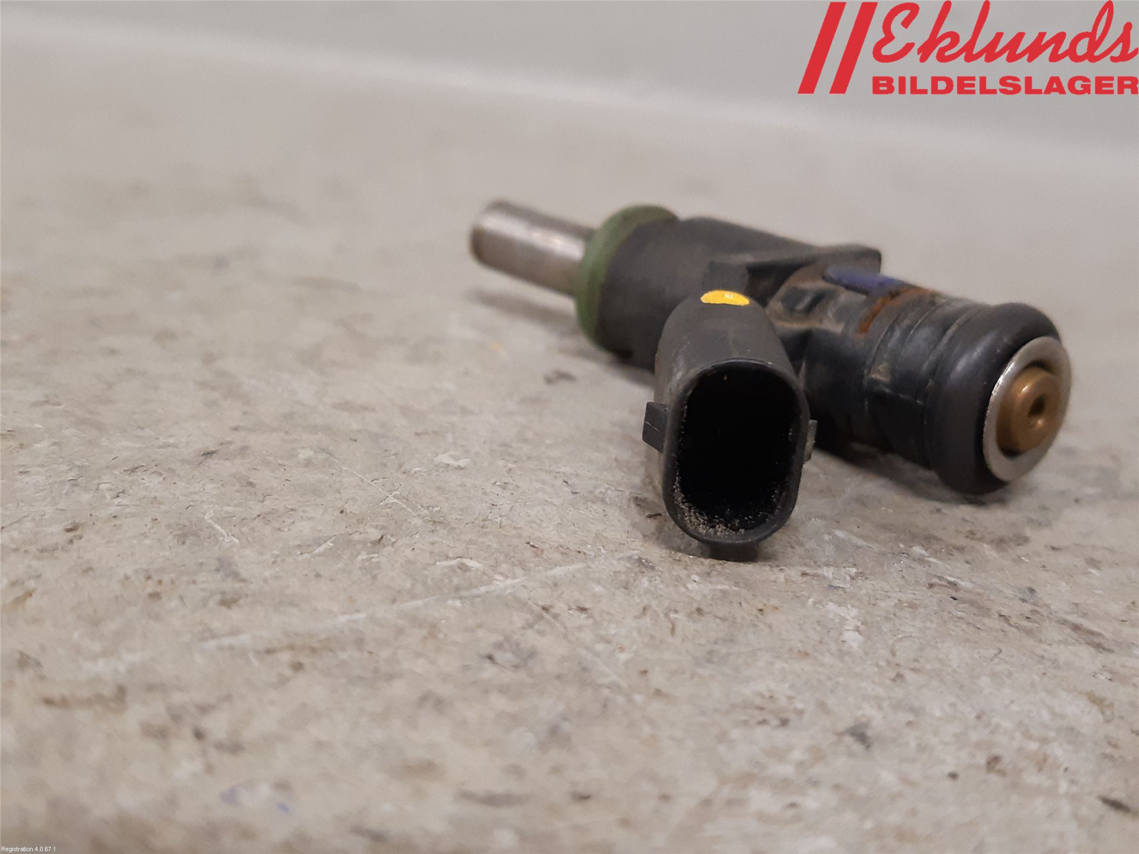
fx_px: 856
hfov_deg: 67.3
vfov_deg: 53.1
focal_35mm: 26
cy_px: 427
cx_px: 570
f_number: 1.7
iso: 200
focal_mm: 3.93
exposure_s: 1/50
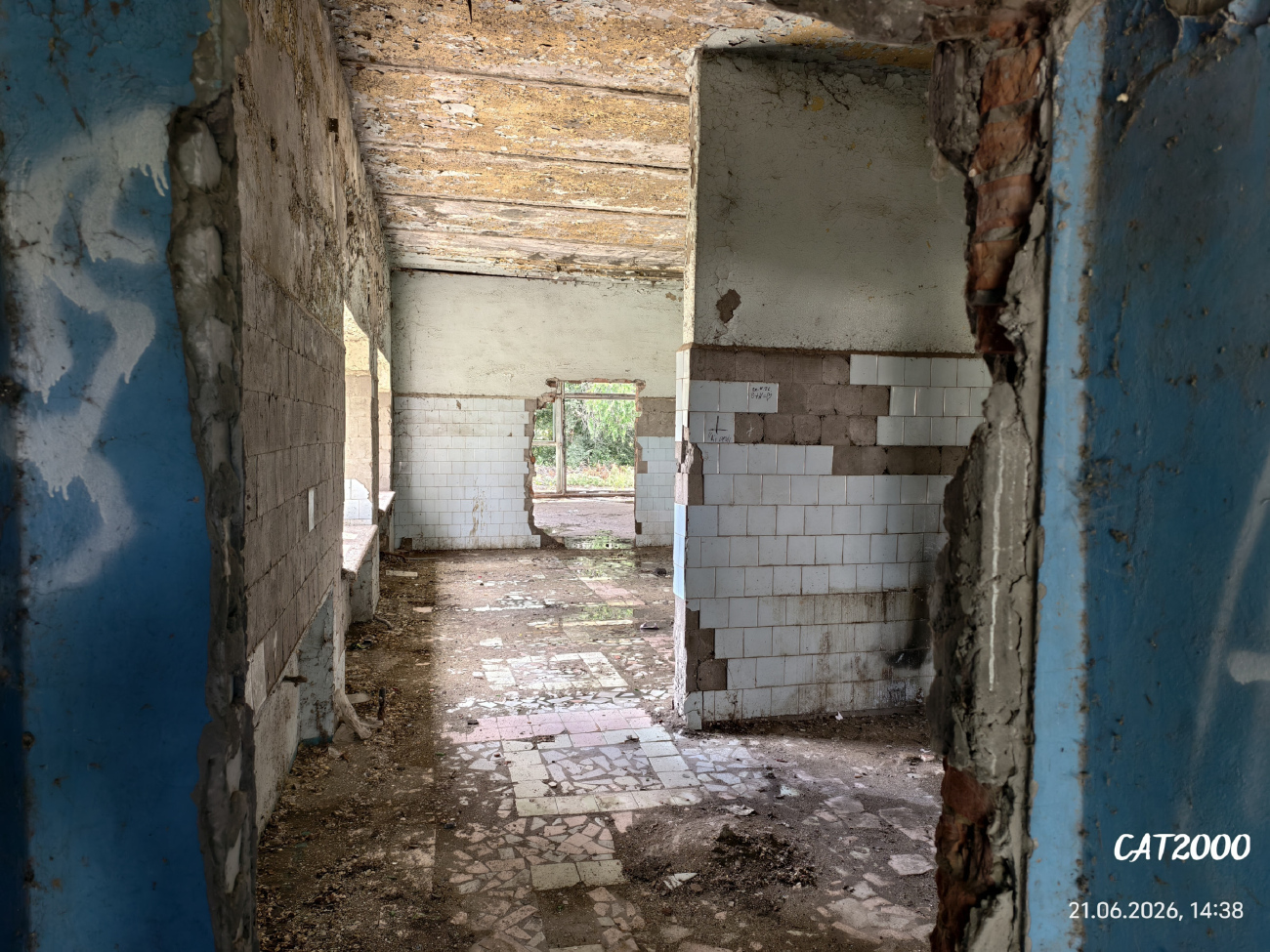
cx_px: 635
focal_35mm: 23
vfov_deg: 58.9
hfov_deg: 73.9
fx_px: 844
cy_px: 476
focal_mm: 6.54
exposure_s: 1/100
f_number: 1.57
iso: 198
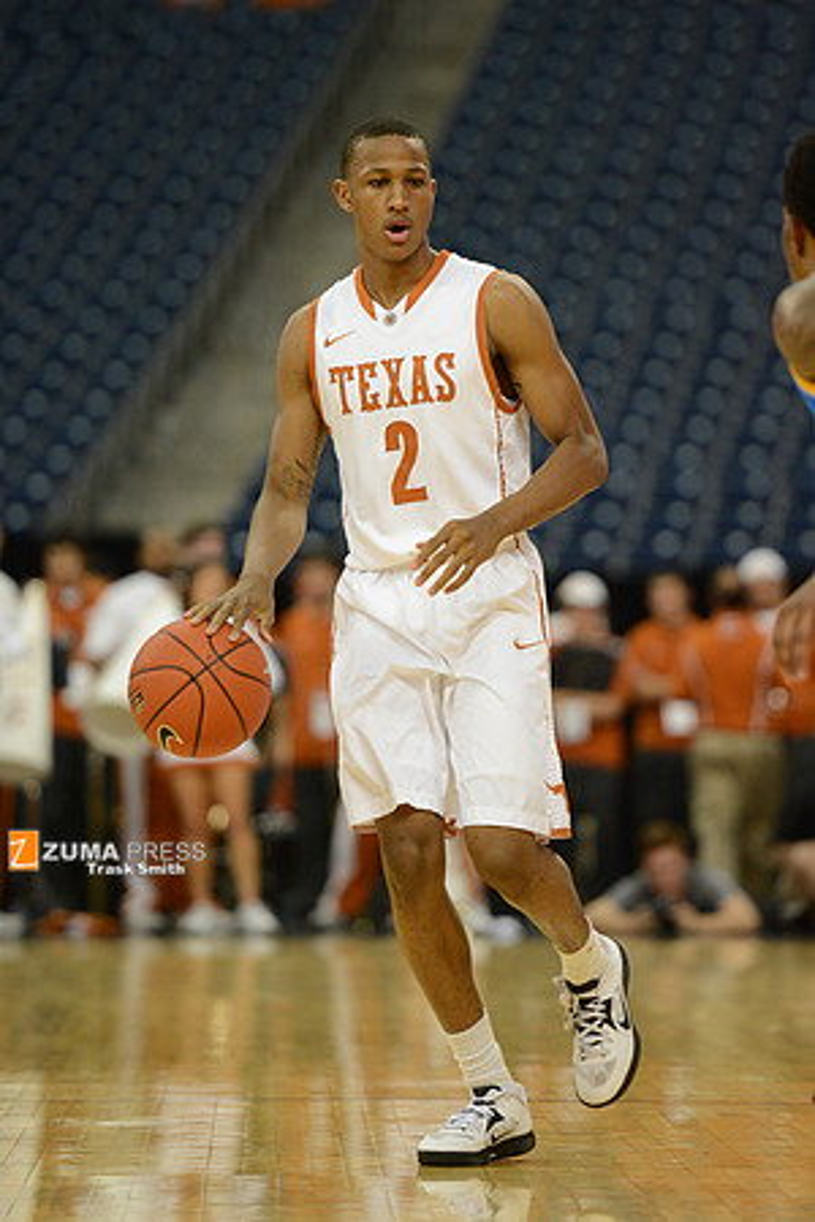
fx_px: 6791
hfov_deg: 6.9
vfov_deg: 10.3
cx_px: 408
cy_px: 611
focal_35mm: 200
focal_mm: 200
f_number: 2.8
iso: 3200
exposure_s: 1/1600
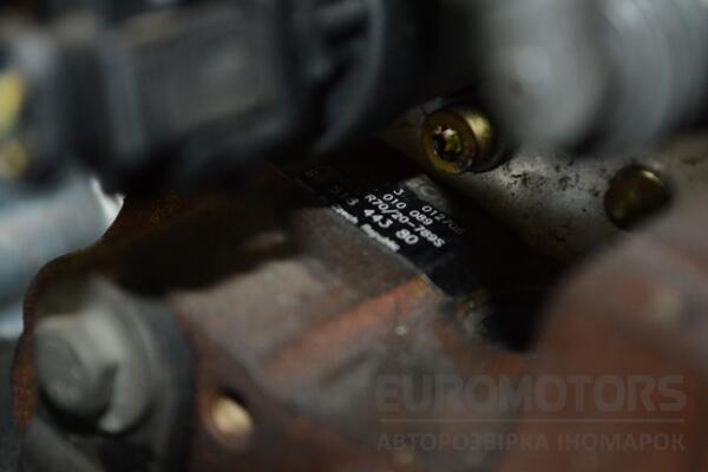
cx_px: 354
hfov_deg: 24.6
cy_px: 236
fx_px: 1622
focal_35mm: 82
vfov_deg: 16.6
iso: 1250
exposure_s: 1/60
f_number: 7.1
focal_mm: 55
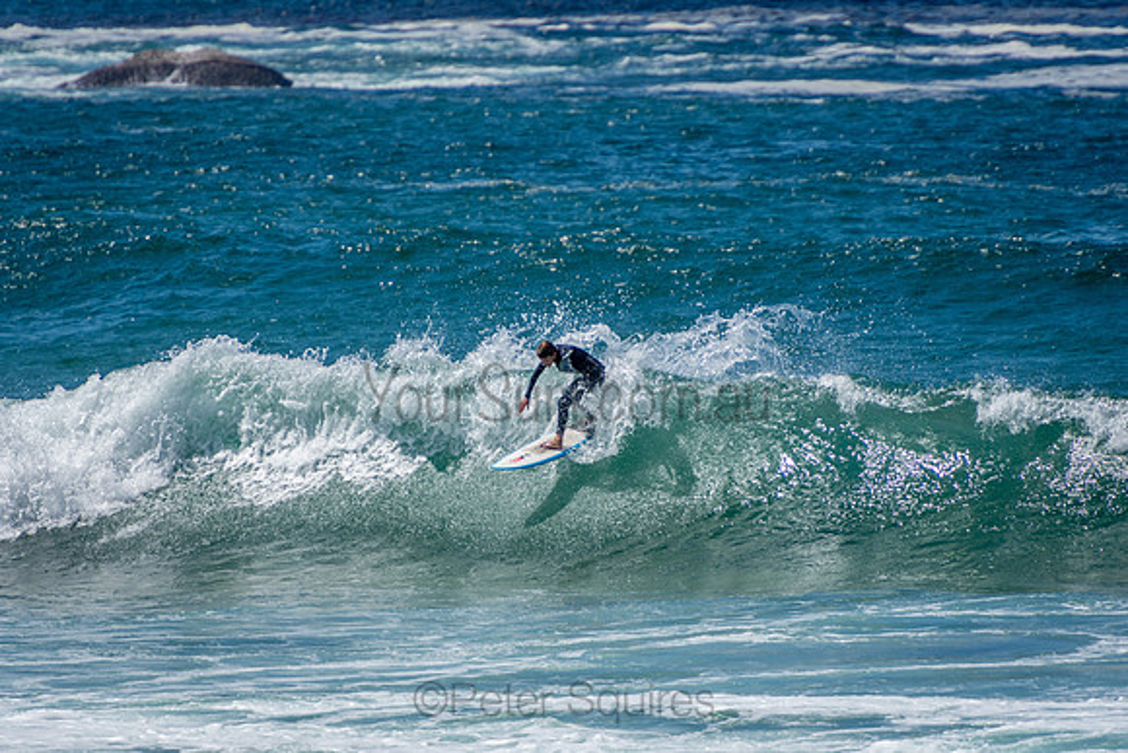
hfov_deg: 3.4
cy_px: 376
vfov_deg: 2.3
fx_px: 18804
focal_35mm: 600
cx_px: 564
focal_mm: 400
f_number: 5.6
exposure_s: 1/2000
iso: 250
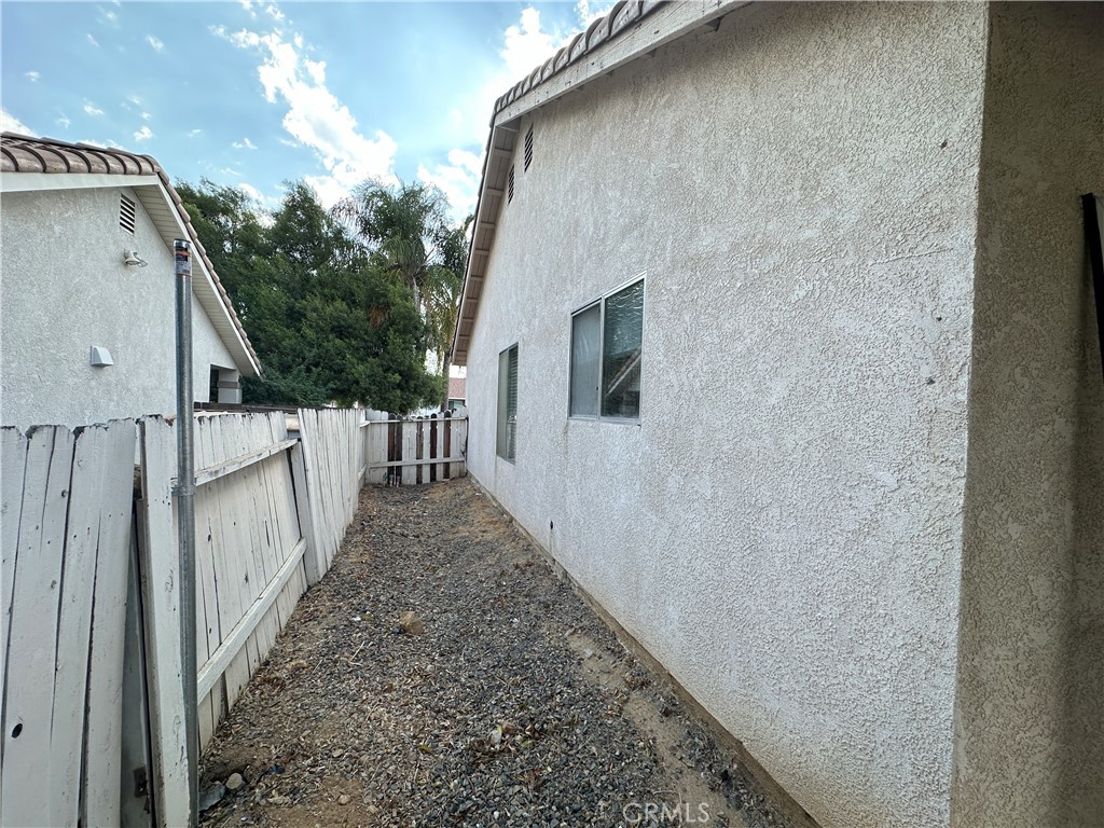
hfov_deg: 102.1
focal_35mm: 14
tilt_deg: +1.4
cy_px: 414
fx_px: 446
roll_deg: -4.1
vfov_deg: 85.7
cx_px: 552
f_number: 2.2
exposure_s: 1/447
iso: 40
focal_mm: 2.22
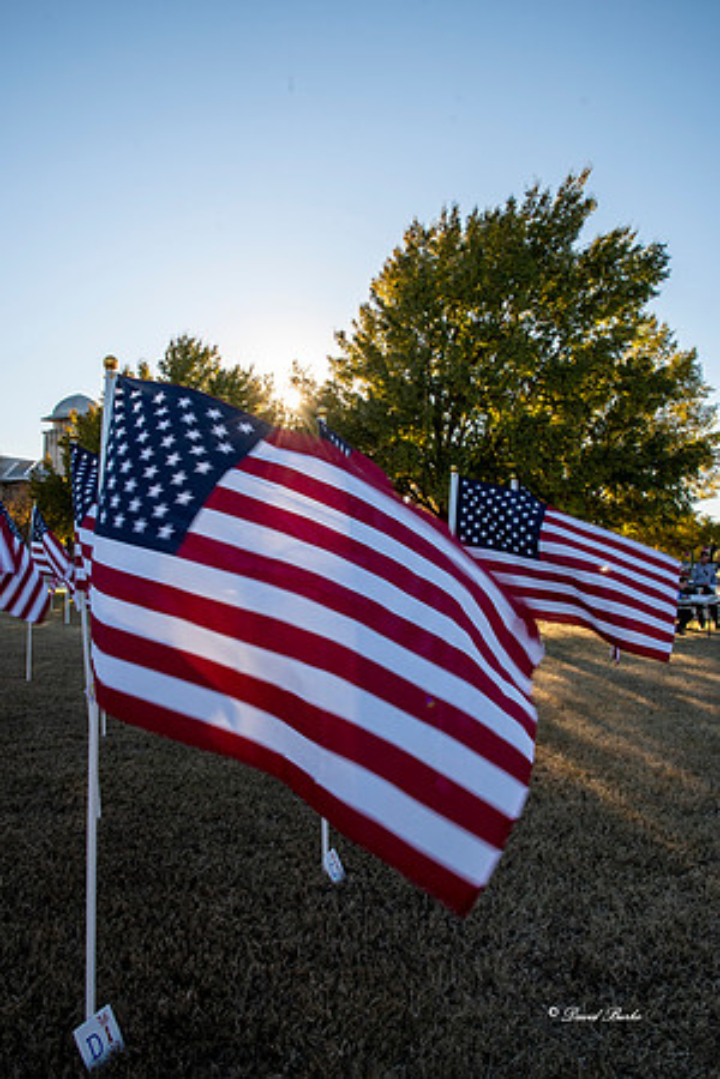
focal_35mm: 24
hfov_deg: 53.1
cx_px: 360
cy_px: 540
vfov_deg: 73.7
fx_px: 720
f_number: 16
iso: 100
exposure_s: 1/40
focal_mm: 16
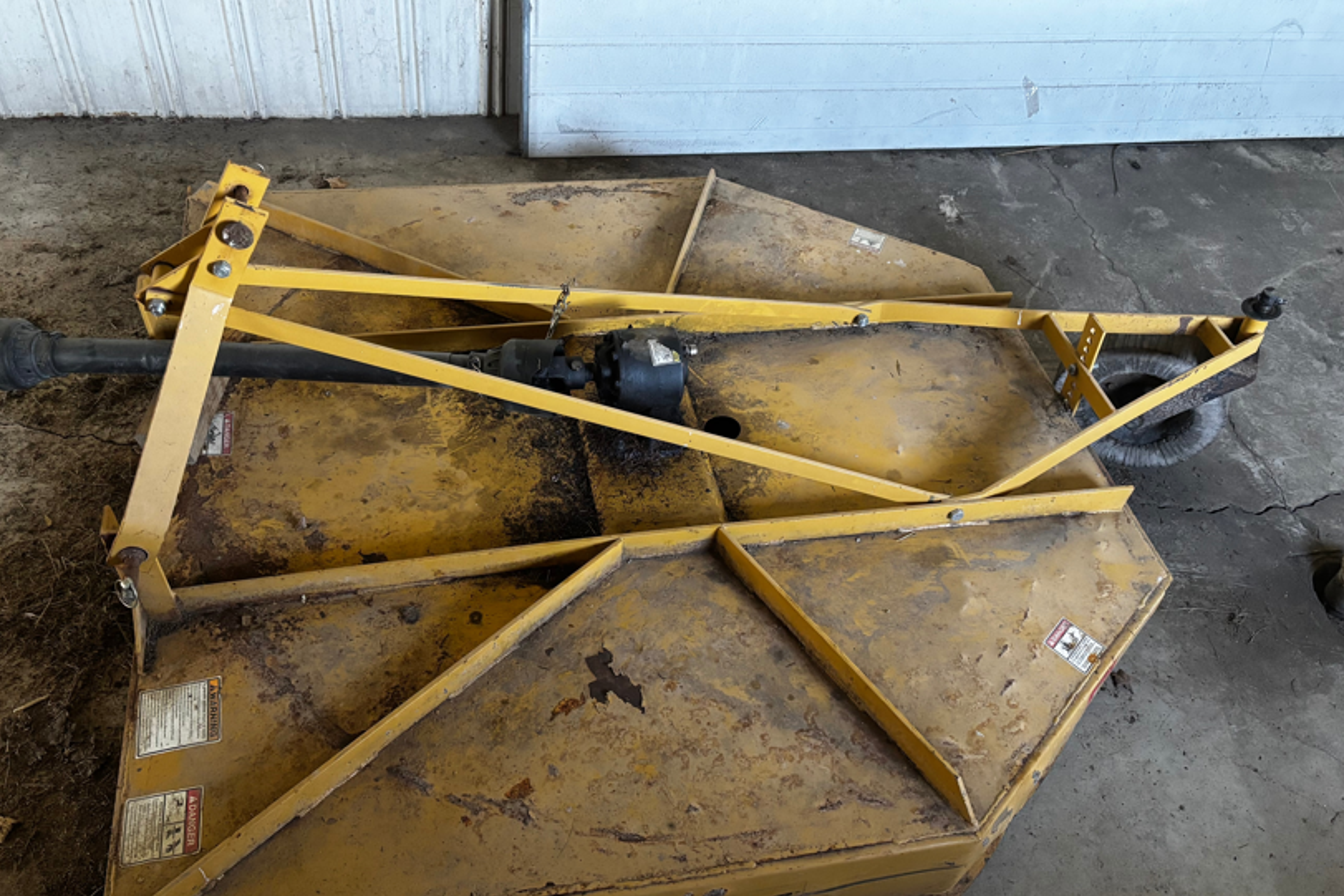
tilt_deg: -48.9
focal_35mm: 30
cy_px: 508
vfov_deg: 43.5
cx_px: 641
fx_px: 1120
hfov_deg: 61.9
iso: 640
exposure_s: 1/40
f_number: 1.6
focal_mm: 5.96
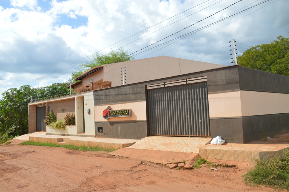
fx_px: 217
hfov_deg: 67.4
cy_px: 96
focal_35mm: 27
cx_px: 144
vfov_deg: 47.9
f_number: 9
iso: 100
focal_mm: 18
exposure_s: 1/320
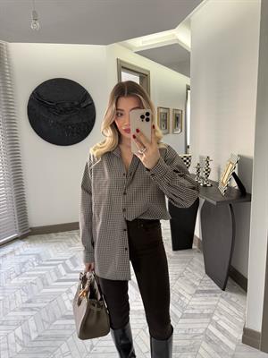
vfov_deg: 71.6
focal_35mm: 24
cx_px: 134
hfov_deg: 56.8
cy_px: 179
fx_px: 248
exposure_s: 1/67
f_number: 1.78
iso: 200
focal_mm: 6.76
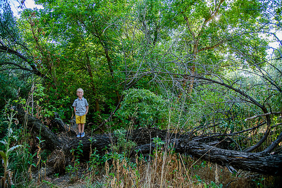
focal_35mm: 24
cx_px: 141
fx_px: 188
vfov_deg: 53.2
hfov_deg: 73.7
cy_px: 94
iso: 800
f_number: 4
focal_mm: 24
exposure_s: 1/320
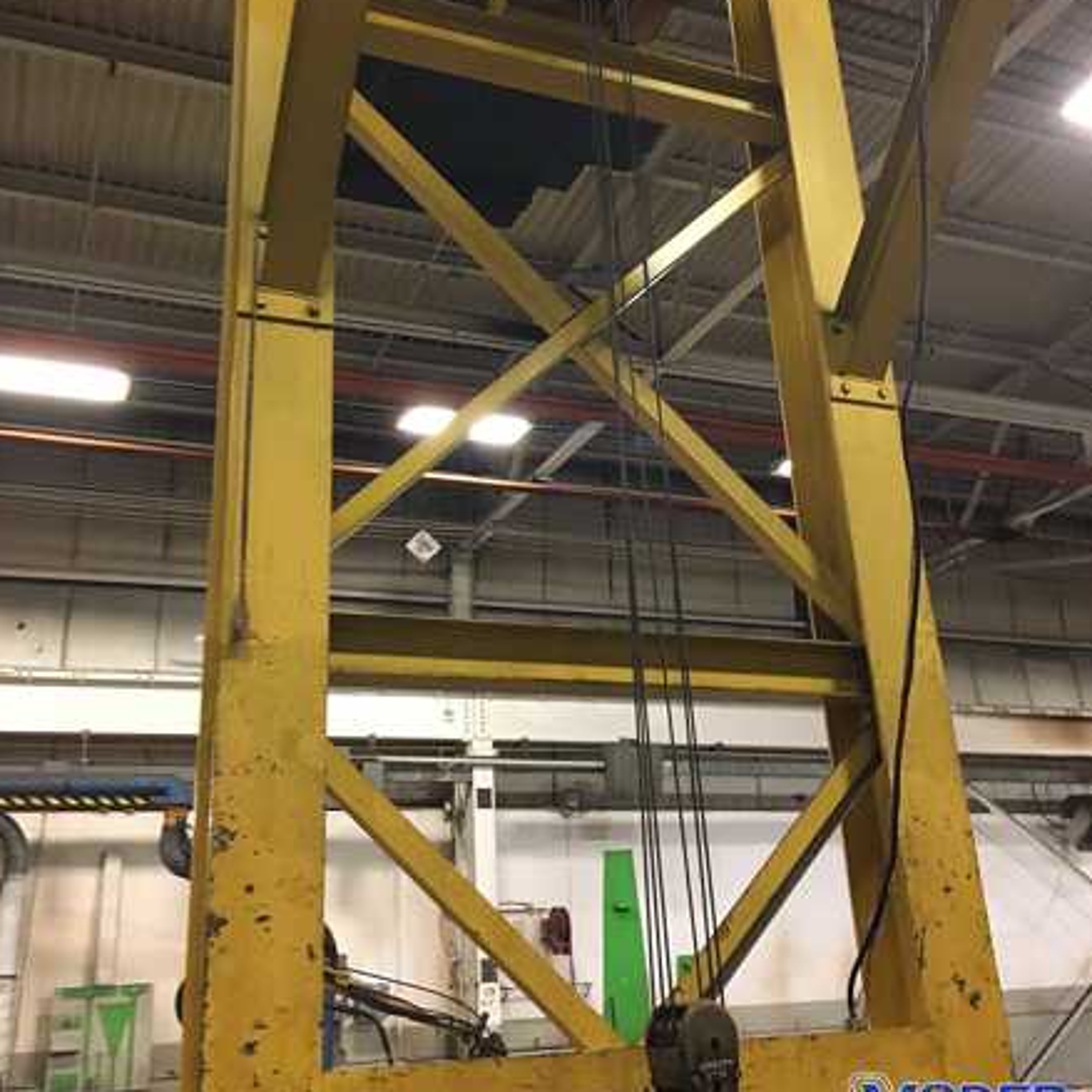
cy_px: 450
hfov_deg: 47.2
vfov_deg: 47.0
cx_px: 535
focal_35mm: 35
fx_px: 1249
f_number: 2.2
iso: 200
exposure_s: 1/17
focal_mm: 4.15
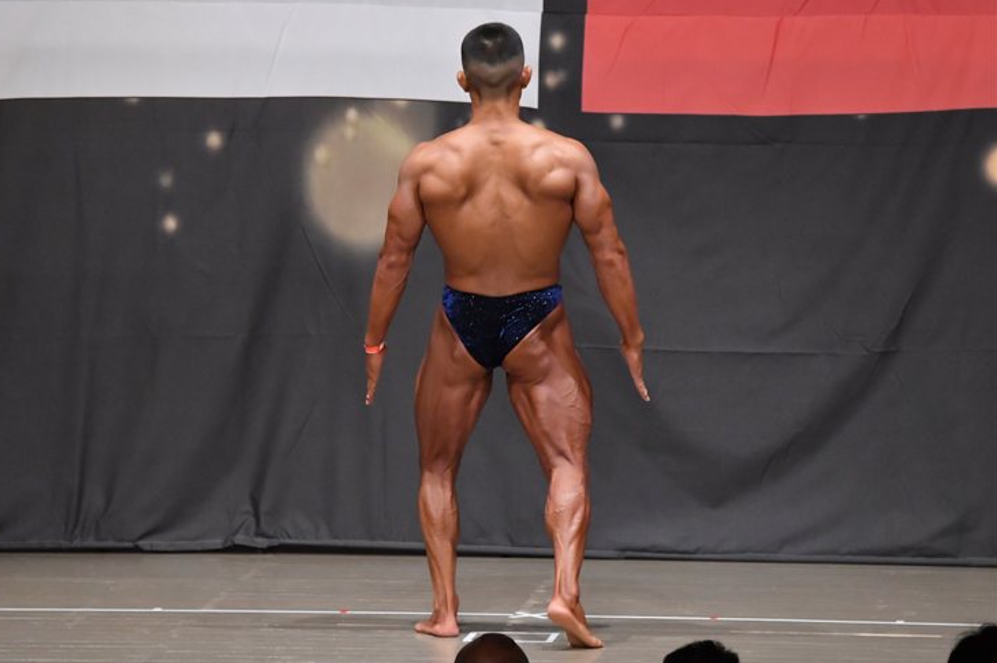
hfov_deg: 8.6
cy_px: 337
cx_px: 469
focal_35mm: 239
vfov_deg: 5.7
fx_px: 6616
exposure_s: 1/400
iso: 6400
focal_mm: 150
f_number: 5.6
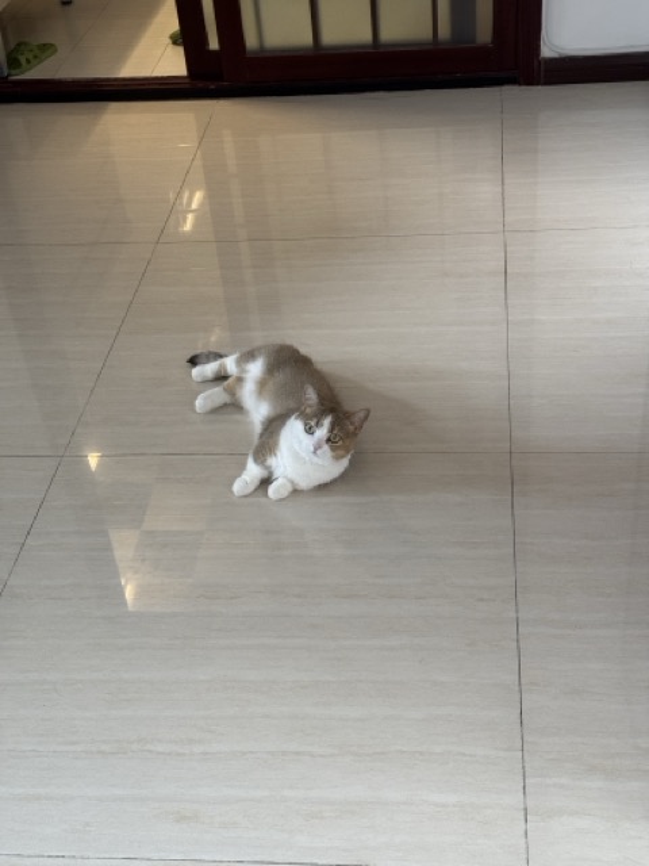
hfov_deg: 30.3
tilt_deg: -36.6
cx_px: 324
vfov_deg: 39.7
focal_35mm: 48
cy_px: 433
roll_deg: +6.5
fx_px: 1200
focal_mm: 6.76
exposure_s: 1/54
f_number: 1.78
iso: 250
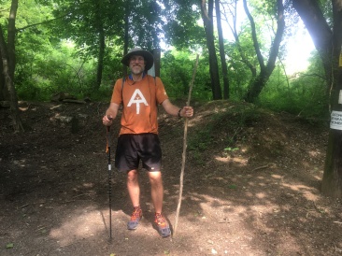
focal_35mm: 29
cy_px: 128
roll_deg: -1.6
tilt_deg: -5.7
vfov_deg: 48.2
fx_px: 286
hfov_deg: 61.7
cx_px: 171
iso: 40
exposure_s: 1/120
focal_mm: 4.15
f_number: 2.2
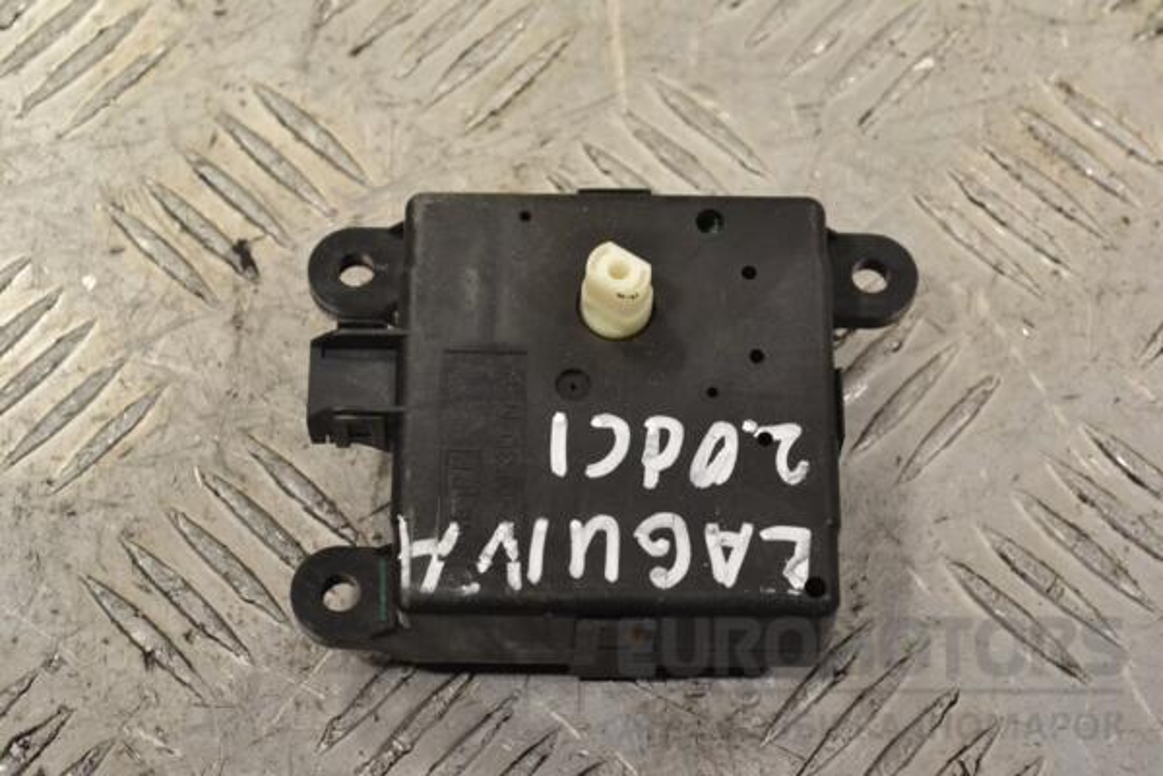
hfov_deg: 24.6
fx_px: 2665
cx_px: 582
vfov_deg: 16.6
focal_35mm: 82
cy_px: 388
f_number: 9
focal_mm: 55
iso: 3200
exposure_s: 1/320
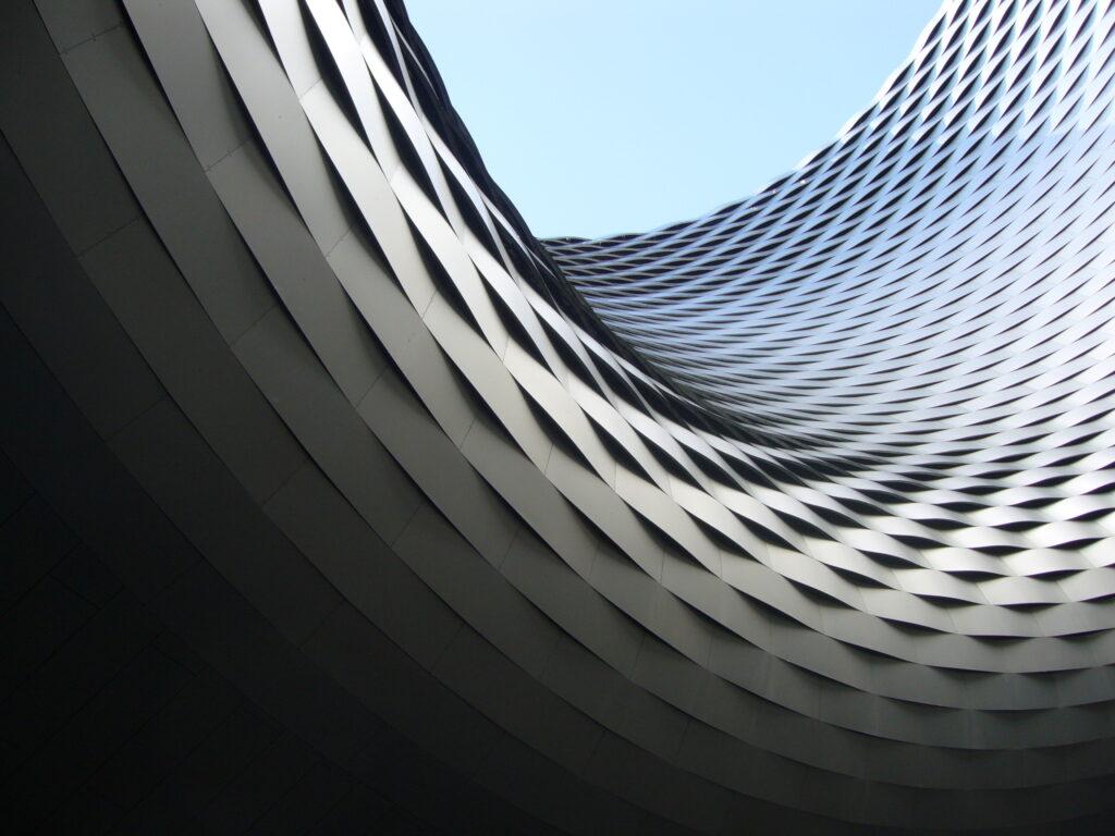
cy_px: 418
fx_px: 1127
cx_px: 558
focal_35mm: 35
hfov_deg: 52.6
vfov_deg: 40.7
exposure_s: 1/100
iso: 80
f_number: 5.6
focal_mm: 5.8
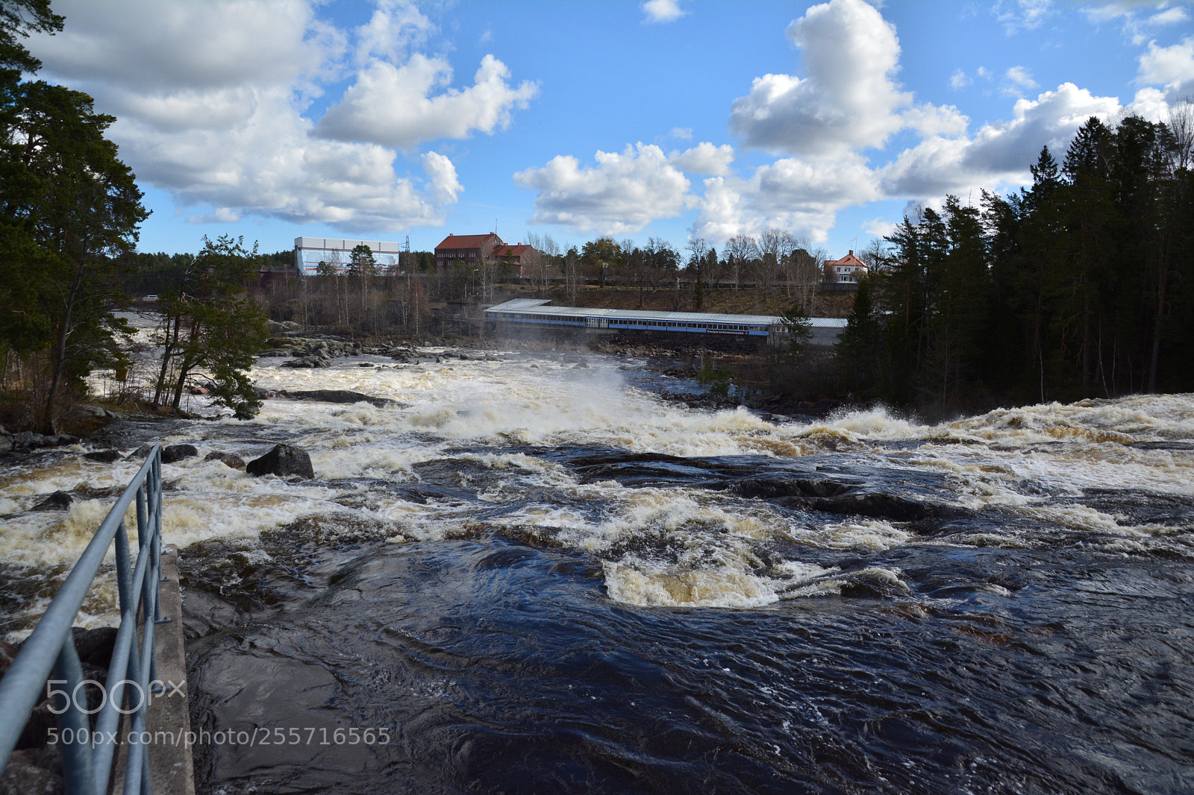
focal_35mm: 24
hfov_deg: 73.8
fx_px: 796
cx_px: 597
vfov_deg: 53.1
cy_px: 398
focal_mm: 16
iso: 400
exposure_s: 1/4000
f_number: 5.6
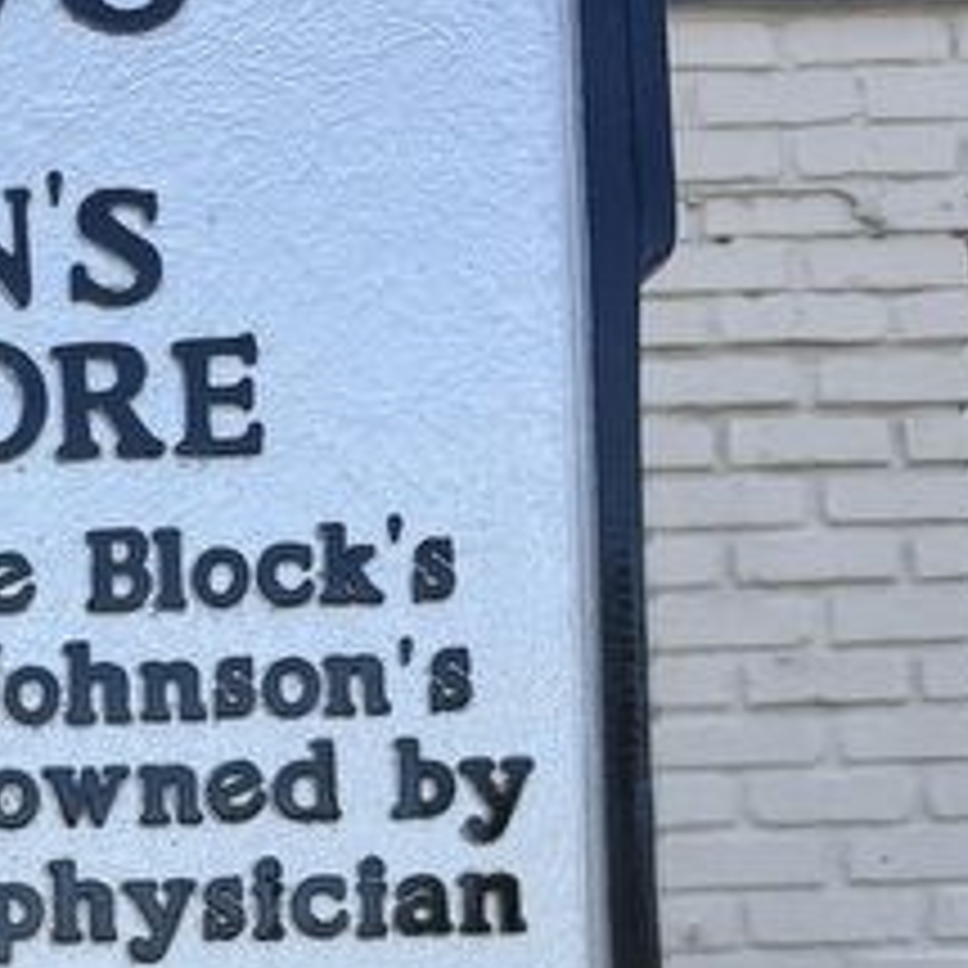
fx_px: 2499
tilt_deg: +9.2
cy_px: 1211
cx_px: -176
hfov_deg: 20.6
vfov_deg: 20.3
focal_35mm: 79
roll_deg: +0.1
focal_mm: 6.76
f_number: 1.78
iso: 80
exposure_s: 1/840
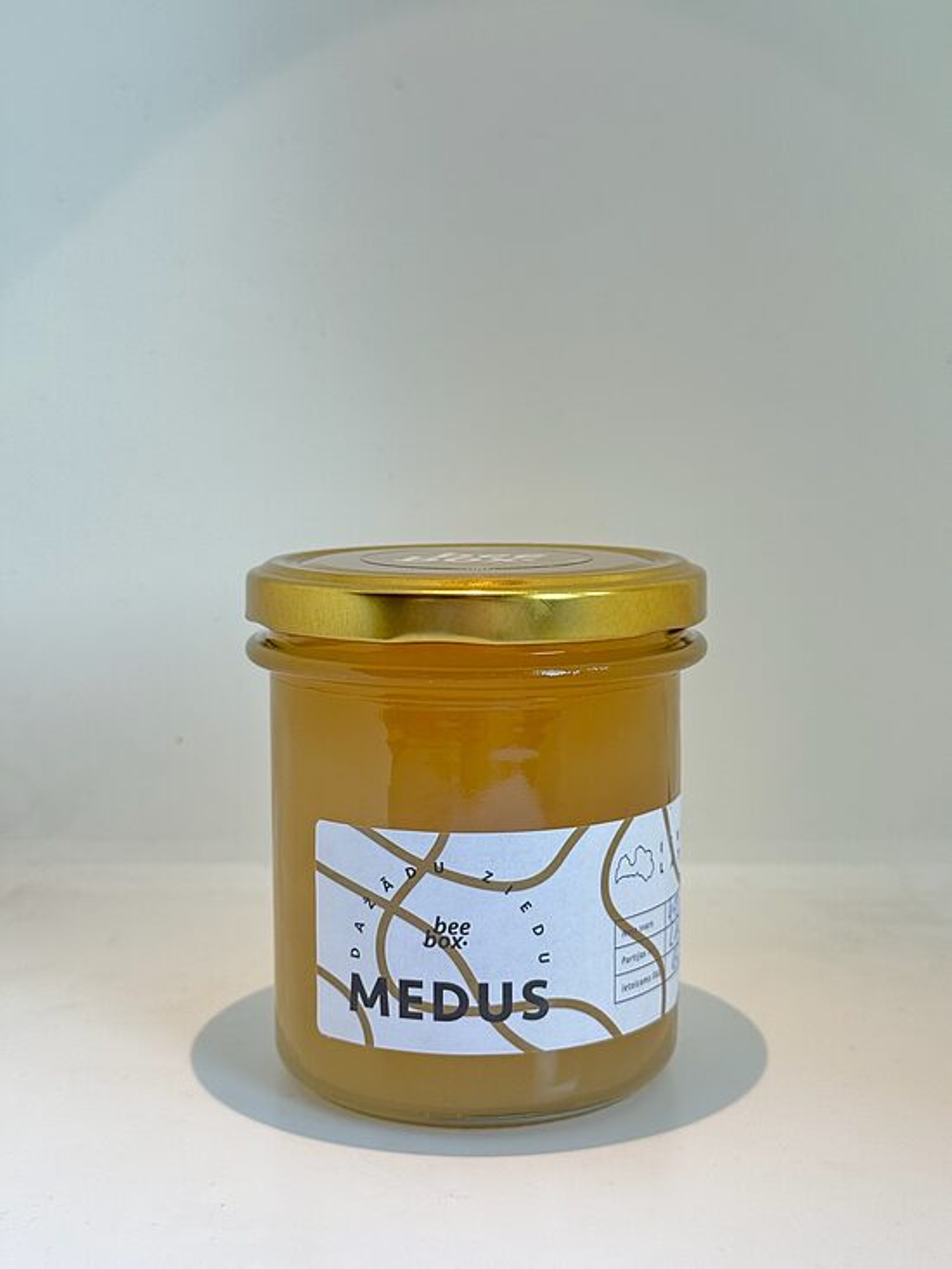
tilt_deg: -6.6
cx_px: 476
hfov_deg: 30.3
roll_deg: -0.5
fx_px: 1760
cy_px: 634
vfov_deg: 39.7
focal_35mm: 48
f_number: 1.78
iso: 125
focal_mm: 6.76
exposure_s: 1/100
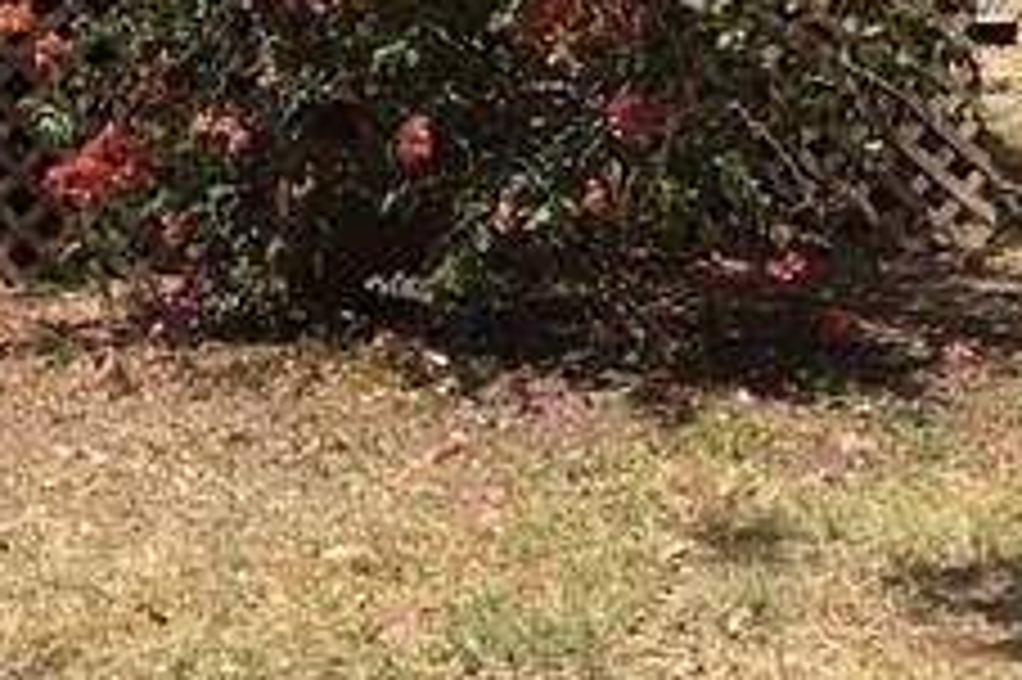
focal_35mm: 136
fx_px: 3858
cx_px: 126
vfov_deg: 9.7
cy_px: -401
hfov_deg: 14.9
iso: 25
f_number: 2.2
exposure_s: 1/1068
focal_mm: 4.15
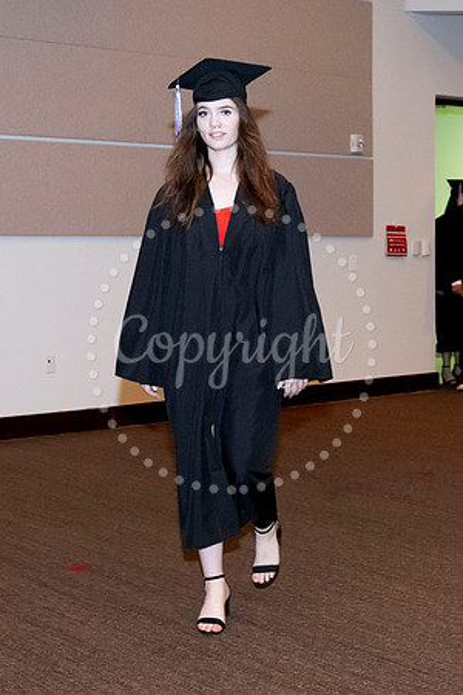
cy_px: 272
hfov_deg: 21.3
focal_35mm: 64
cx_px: 232
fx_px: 1233
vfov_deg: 31.3
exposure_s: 1/200
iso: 6400
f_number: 7.1
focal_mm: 35
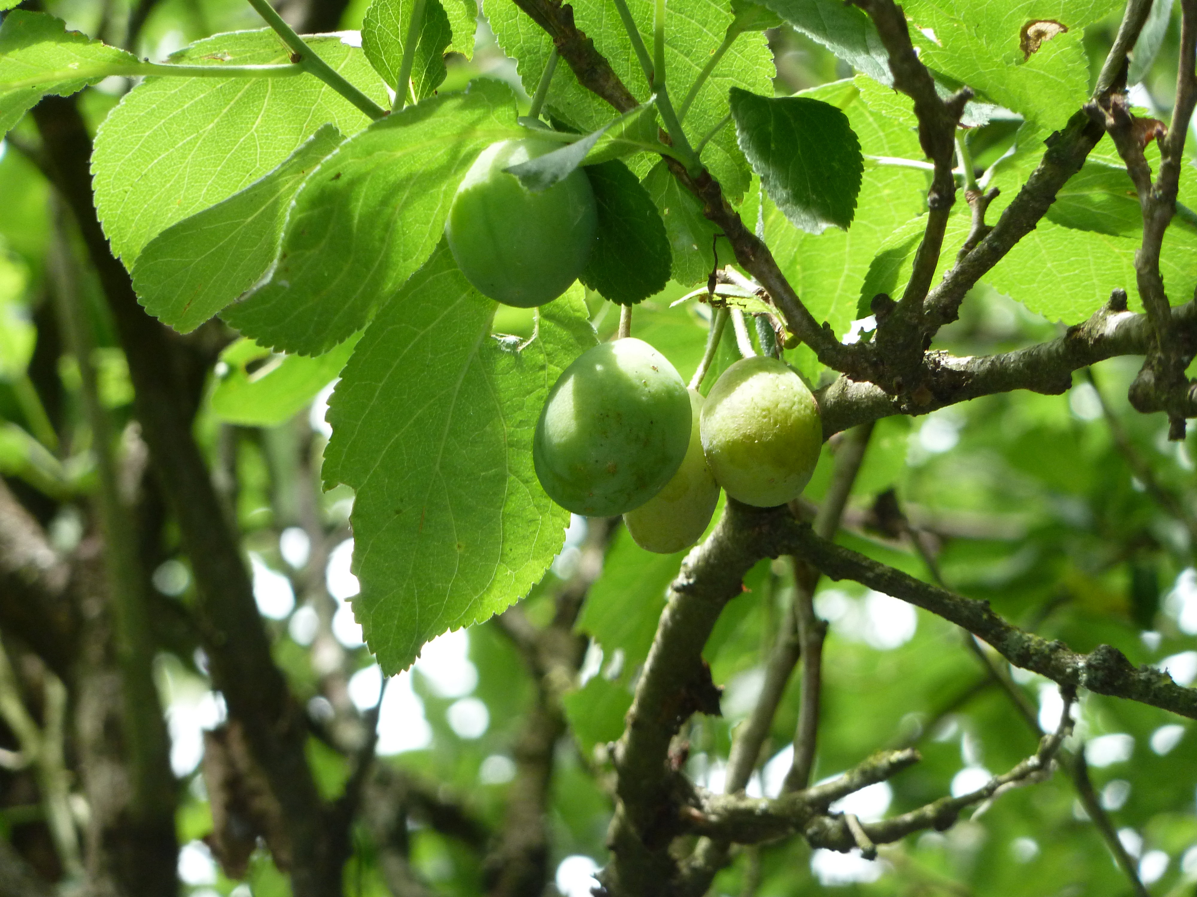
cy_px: 448
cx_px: 598
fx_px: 9613
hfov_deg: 7.1
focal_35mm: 278
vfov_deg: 5.3
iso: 200
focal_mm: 45.7
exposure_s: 1/125
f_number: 4.8
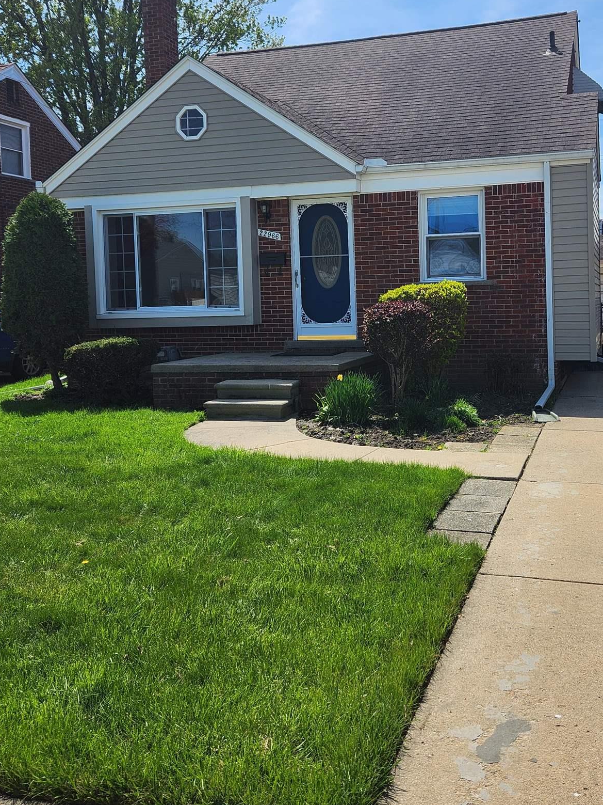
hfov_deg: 41.2
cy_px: 333
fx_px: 790
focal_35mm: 34
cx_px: 406
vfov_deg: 53.7
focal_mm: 5.4
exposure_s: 1/2204
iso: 20
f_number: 1.8
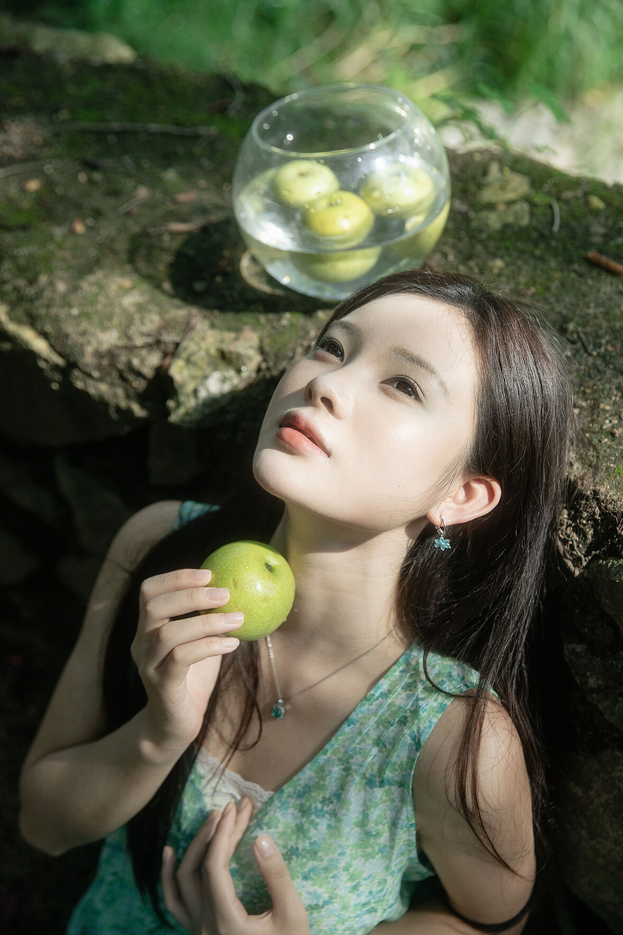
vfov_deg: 38.9
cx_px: 317
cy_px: 461
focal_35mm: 51
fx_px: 1324
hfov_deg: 26.5
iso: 400
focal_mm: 50
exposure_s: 1/320
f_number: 3.5
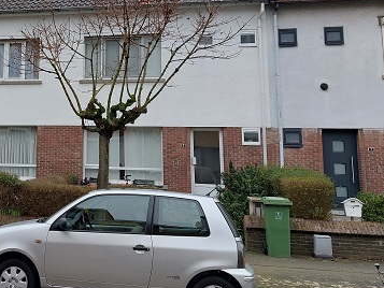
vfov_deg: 33.0
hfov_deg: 41.5
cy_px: 75
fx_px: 477
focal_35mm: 43
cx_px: 65
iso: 25
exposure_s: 1/247
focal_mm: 5.23
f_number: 1.8
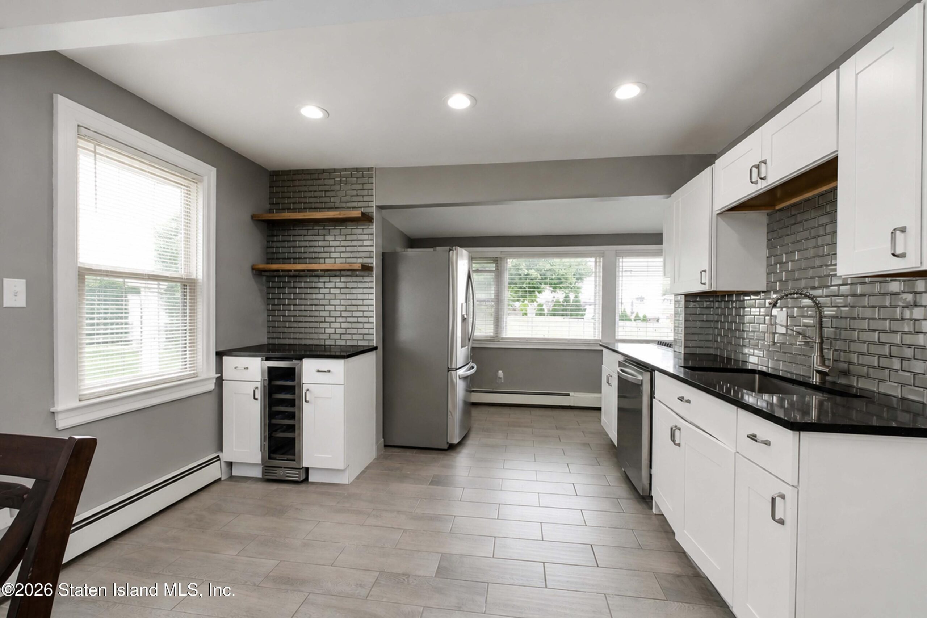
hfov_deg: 100.4
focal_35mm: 15
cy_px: 309
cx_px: 464
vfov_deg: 77.3
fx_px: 386
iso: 1600
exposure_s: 1/80
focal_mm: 10
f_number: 10
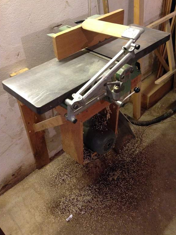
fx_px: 230
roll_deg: +4.6
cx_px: 87
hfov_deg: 41.8
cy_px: 120
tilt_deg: -38.8
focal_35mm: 34
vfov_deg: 54.0
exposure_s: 1/17
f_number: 2.4
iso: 400
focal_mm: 4.12
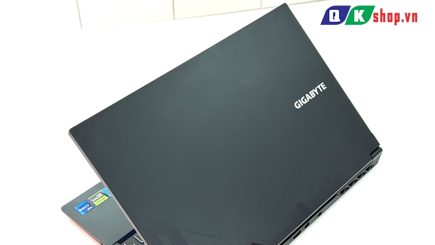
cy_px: 162
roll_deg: +1.6
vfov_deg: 22.6
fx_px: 611
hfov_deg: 39.2
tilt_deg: -43.5
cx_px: 215
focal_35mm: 53
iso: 50
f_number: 1.78
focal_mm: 6.76
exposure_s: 1/121
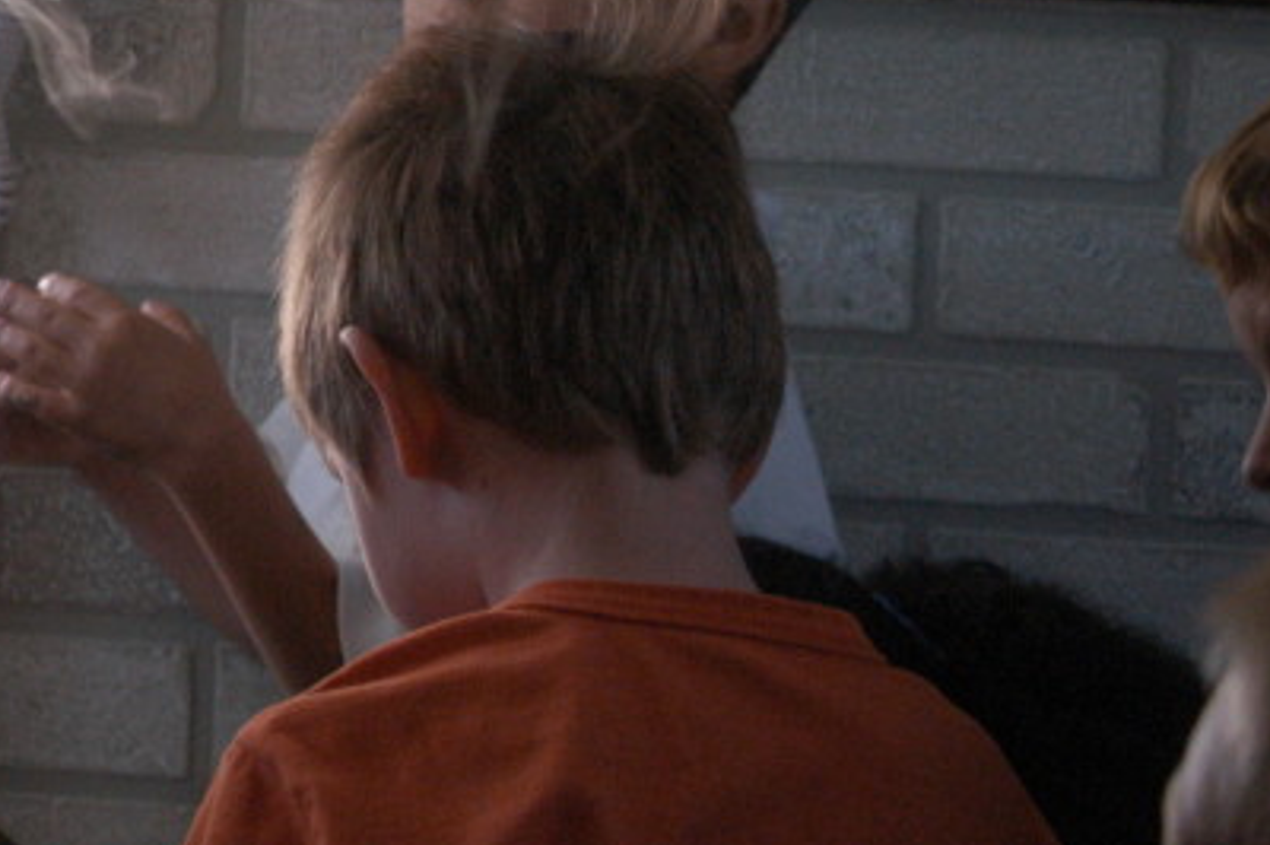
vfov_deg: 6.5
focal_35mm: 211
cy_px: -162
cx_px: -295
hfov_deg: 9.6
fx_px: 7447
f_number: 4.5
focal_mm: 55
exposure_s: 1/80
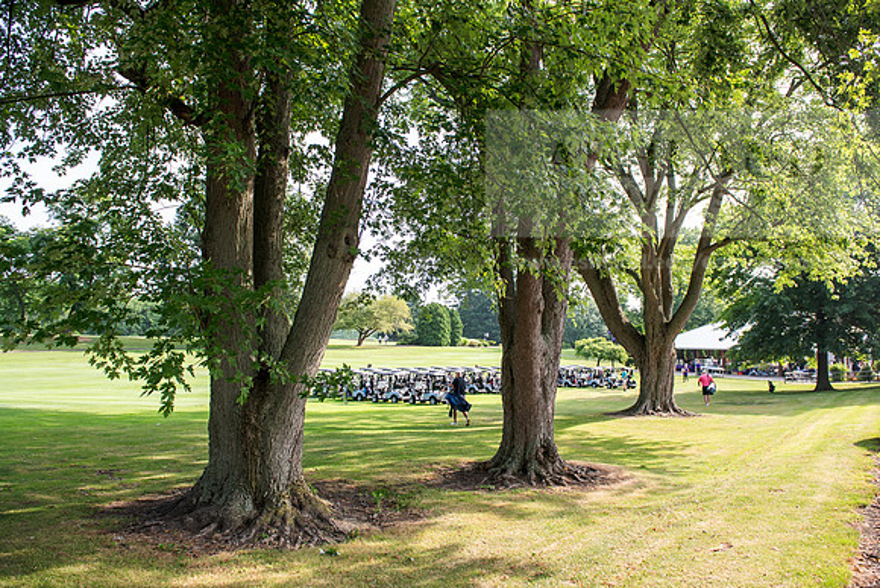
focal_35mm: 24
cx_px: 440
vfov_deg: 53.2
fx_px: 587
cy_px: 294
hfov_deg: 73.7
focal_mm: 24
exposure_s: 1/200
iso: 200
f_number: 5
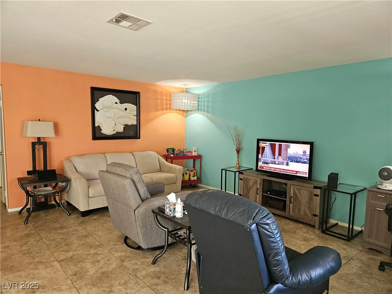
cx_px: 196
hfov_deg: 73.9
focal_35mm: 23
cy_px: 147
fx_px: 260
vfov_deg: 58.9
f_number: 1.8
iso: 200
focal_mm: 5.4
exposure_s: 1/50.3
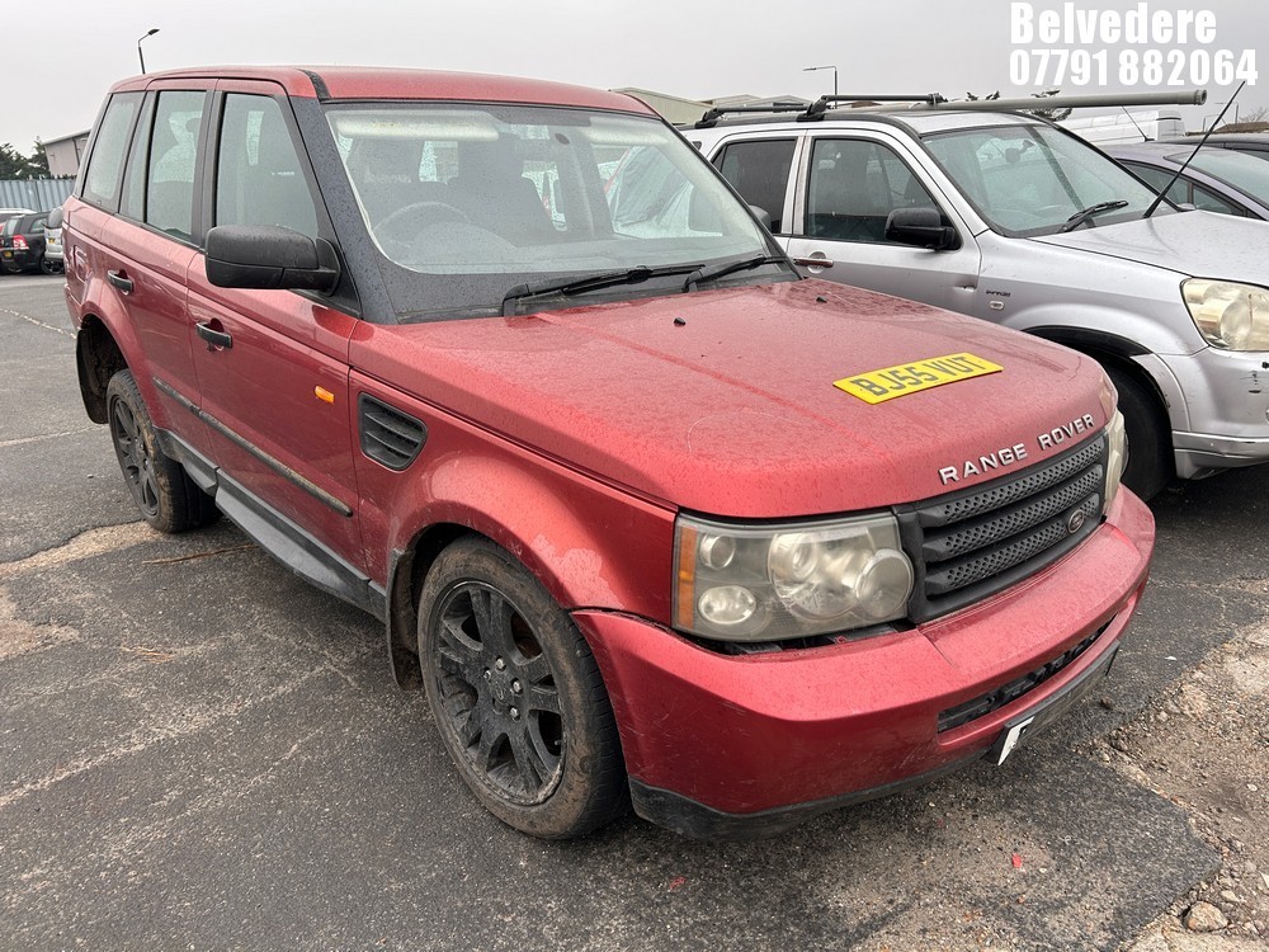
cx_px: 634
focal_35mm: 26
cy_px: 476
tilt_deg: -17.7
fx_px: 953
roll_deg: +2.0
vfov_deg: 53.1
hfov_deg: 67.3
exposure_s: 1/350
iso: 50
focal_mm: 5.7
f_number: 1.5
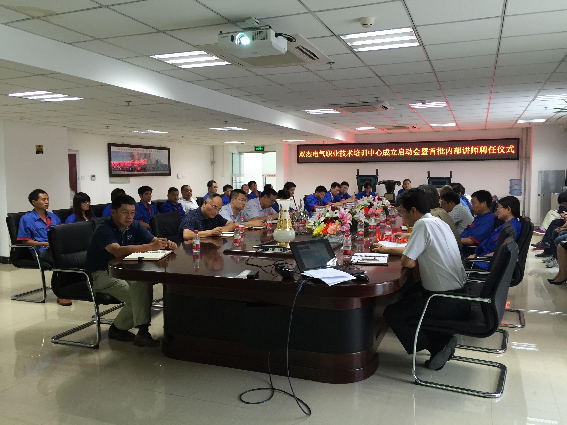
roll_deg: +0.1
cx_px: 284
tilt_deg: -4.3
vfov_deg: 48.2
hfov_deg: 61.7
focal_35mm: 29
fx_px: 475
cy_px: 212
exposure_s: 1/30
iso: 100
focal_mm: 4.15
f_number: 2.2
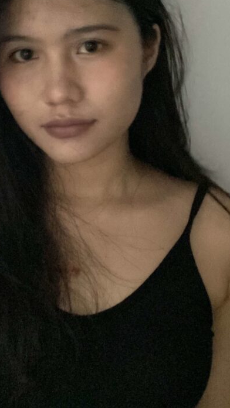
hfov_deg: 24.7
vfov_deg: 42.2
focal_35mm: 48
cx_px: 69
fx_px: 520
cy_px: 128
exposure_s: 1/15
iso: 2000
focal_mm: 2.71
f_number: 2.2
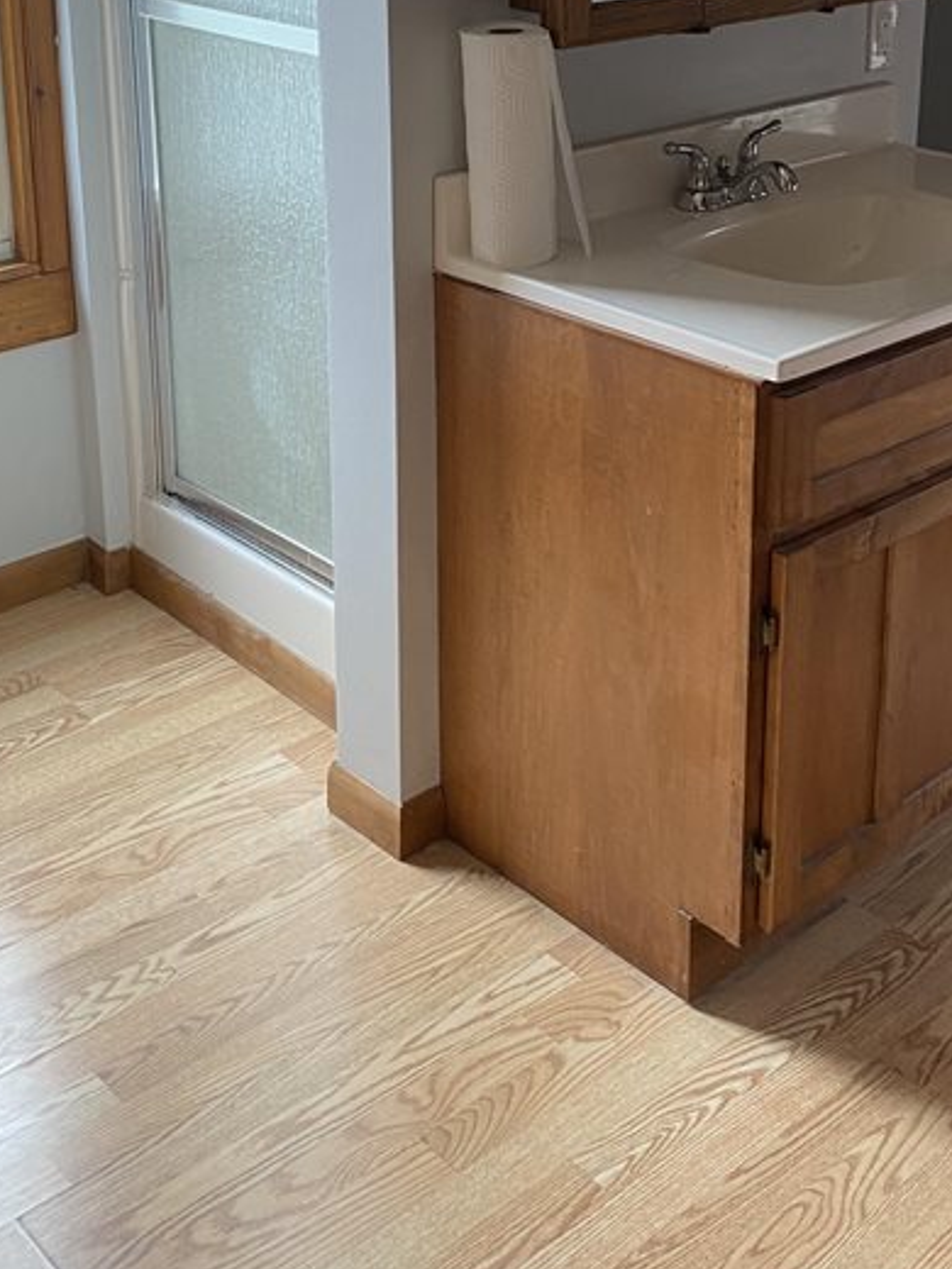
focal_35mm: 48
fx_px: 1760
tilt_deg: -16.6
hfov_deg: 30.2
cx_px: 588
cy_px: 242
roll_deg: -0.2
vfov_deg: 38.1
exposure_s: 1/77
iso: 125
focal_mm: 4.25
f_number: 1.8
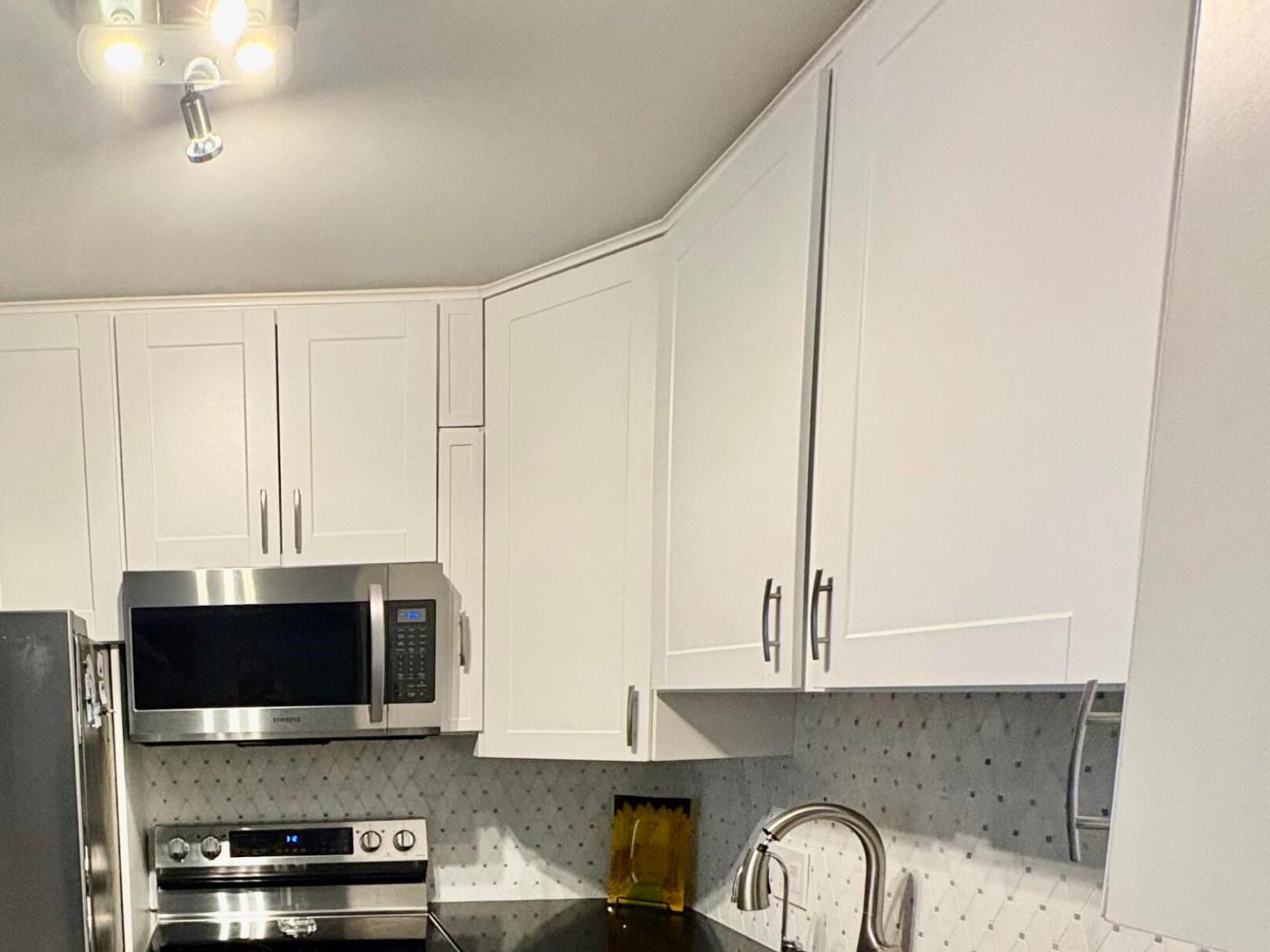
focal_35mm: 26
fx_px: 954
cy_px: 837
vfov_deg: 48.2
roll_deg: +2.6
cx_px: 242
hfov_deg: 61.4
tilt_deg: -8.4
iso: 500
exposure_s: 1/60
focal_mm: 2.22
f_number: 2.2
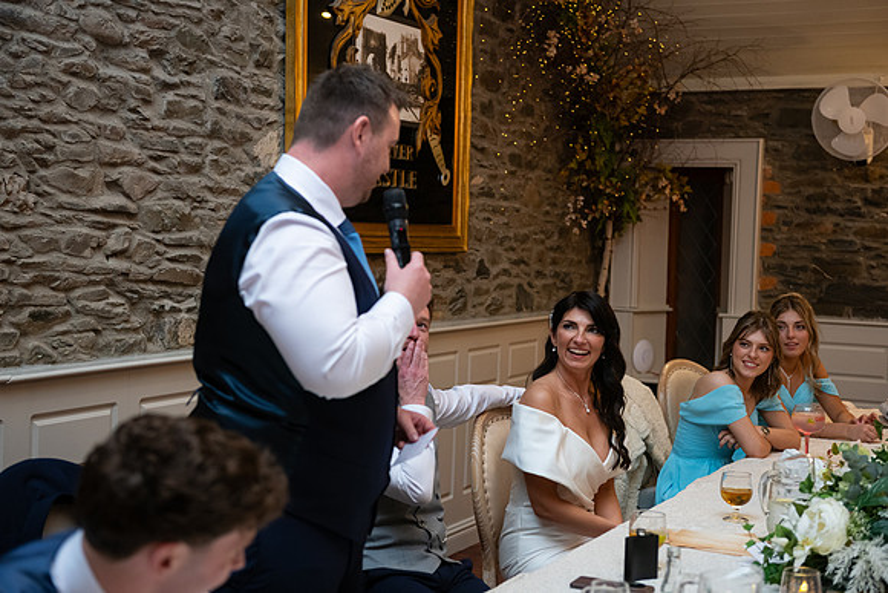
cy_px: 296
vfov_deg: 24.2
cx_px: 444
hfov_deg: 35.6
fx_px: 1382
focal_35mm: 56
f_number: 3.5
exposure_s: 1/160
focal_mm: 56
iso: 800
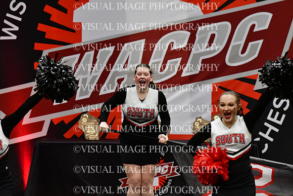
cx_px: 146
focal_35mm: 285
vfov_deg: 4.8
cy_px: 98
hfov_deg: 7.2
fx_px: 2320
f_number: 4
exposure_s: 1/500
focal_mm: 190
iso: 4000
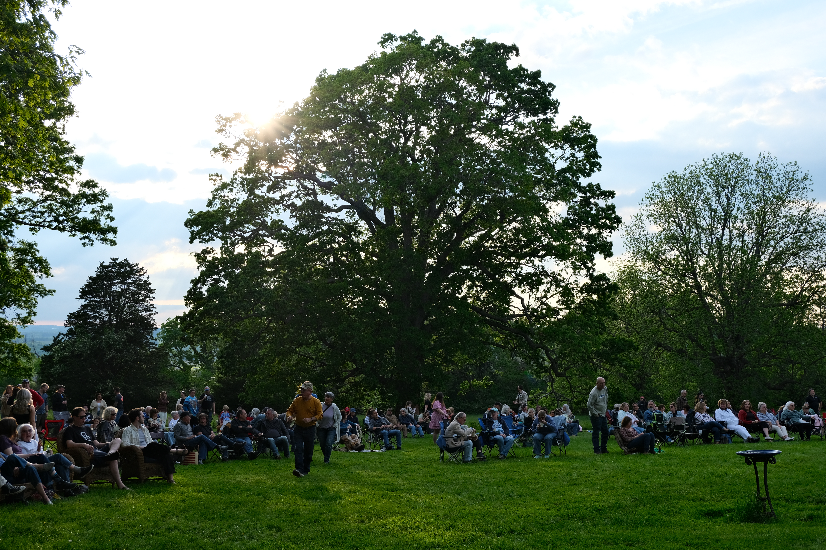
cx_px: 413
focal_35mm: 42
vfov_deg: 31.9
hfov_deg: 46.4
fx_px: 964
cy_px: 275
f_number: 5.6
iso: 320
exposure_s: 1/400
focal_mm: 28
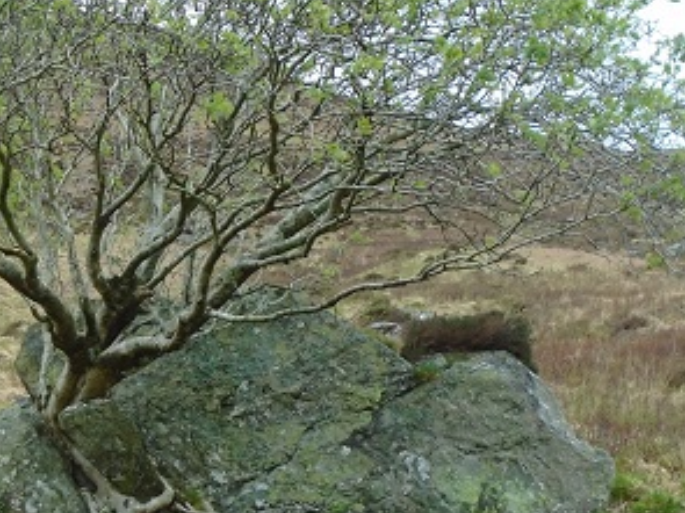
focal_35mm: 61
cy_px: 301
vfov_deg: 24.0
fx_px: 1207
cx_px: 309
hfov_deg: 31.7
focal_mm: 6.4
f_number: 3.8
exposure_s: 1/250
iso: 160
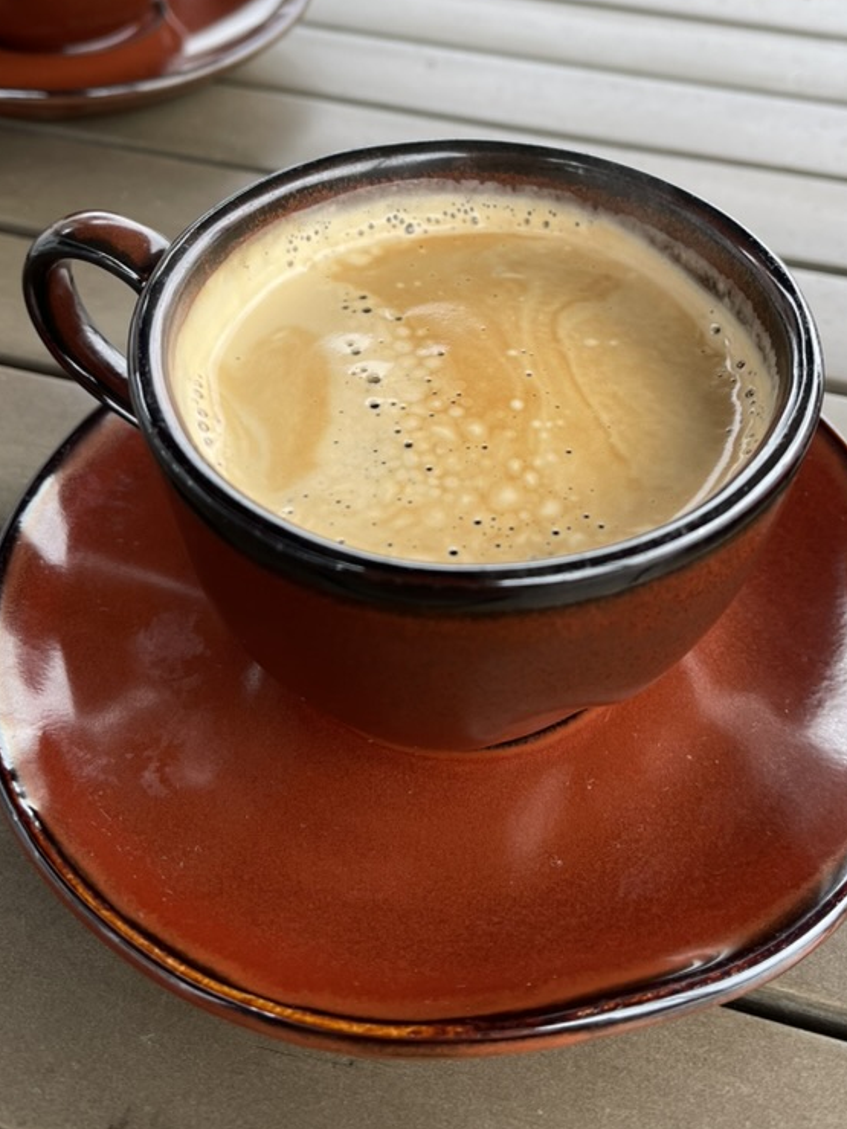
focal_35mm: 36
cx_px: 478
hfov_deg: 39.6
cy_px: 368
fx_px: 1174
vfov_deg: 50.3
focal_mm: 5.1
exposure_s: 1/167
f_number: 1.6
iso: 32
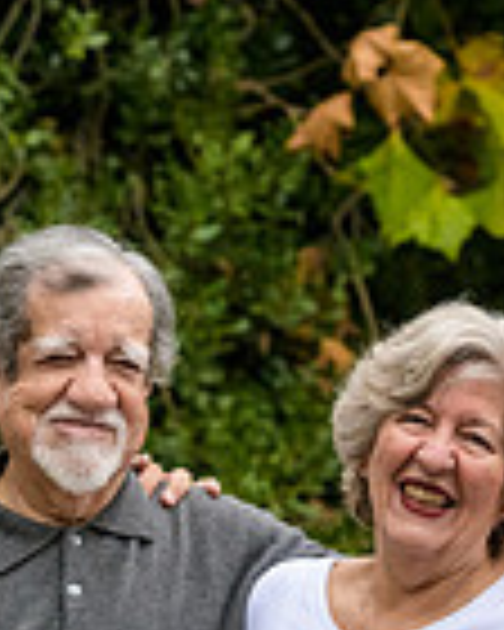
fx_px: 8129
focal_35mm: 436
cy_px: 722
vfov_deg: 4.4
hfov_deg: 3.5
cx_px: -90
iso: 1000
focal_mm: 112
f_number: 5.6
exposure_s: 1/400
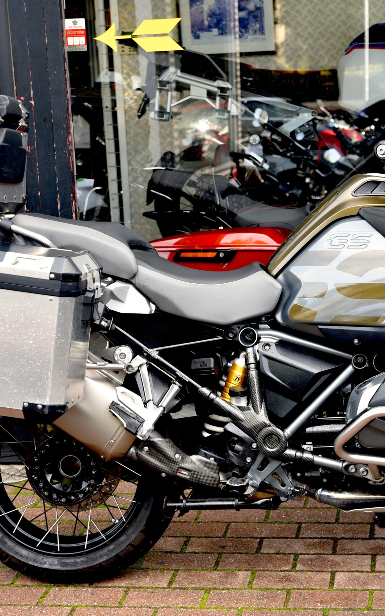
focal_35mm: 69
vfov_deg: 29.8
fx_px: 1158
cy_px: 307
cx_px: 298
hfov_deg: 18.7
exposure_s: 1/80
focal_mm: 45
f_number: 4.5
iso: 200
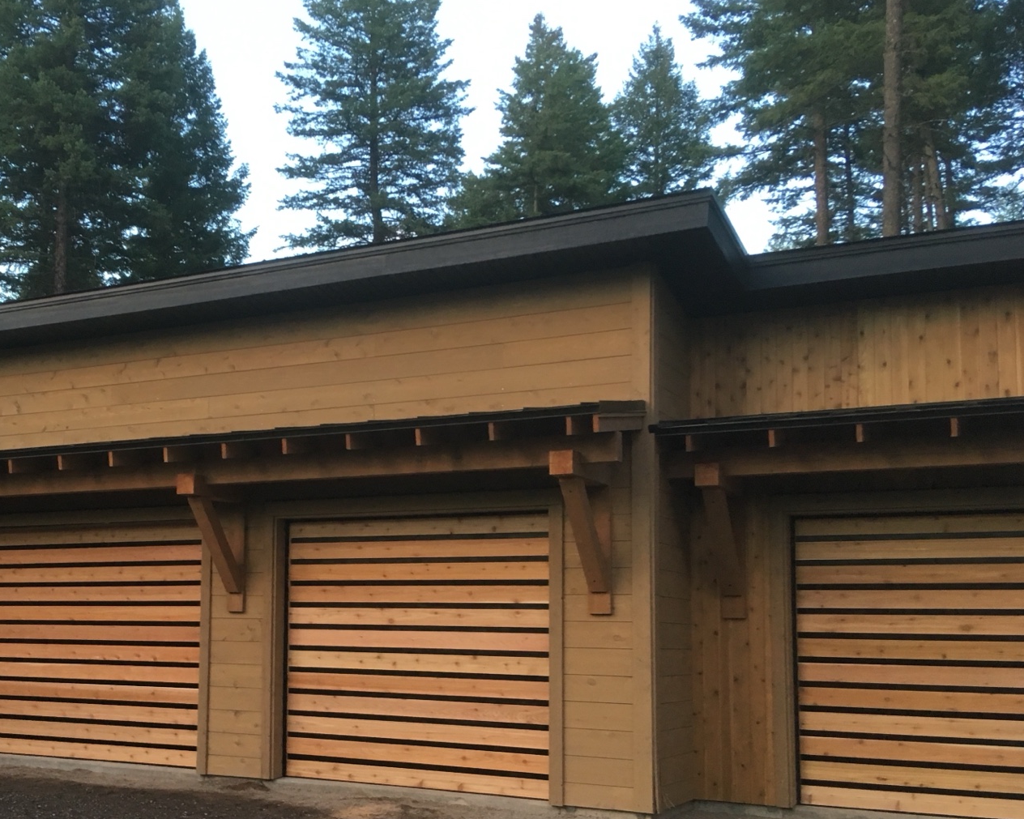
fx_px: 1303
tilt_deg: +5.5
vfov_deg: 34.7
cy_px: 526
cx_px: 269
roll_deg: -0.7
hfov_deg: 41.8
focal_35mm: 43
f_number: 2.2
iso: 100
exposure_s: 1/30
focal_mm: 4.15
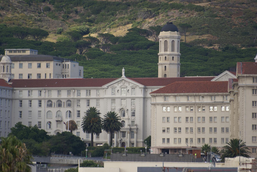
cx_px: 128
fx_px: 3216
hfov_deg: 4.6
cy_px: 86
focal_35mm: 450
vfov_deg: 3.1
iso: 200
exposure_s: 1/500
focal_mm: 300
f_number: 5.6
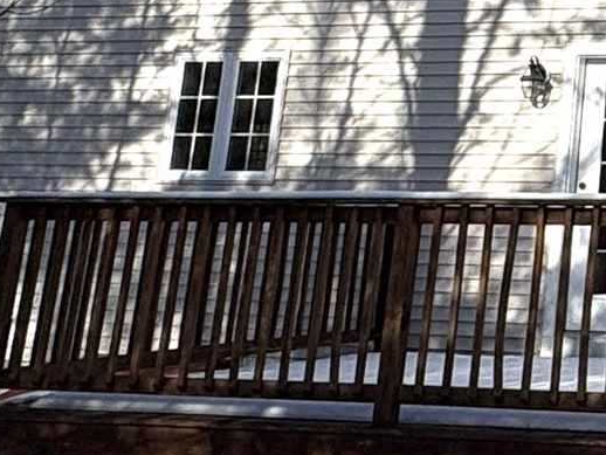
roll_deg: -0.7
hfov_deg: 20.1
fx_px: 1454
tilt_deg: +13.2
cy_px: -138
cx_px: 925
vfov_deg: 16.8
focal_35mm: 83
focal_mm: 2.22
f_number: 2.2
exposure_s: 1/2146
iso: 40
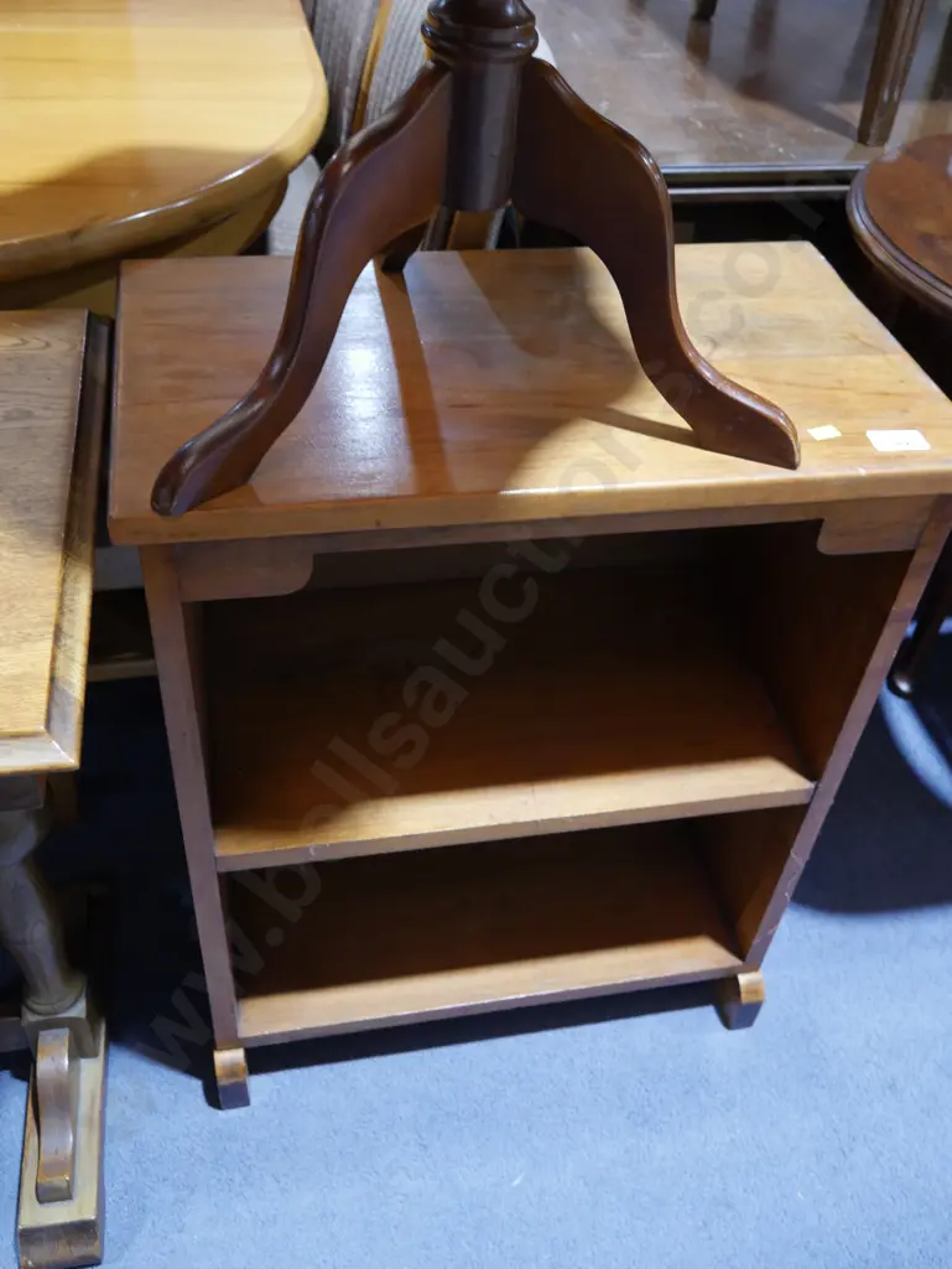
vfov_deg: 56.8
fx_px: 1172
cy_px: 634
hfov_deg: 44.2
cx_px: 476
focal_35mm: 32
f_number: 3.6
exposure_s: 1/60
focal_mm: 16
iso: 1000
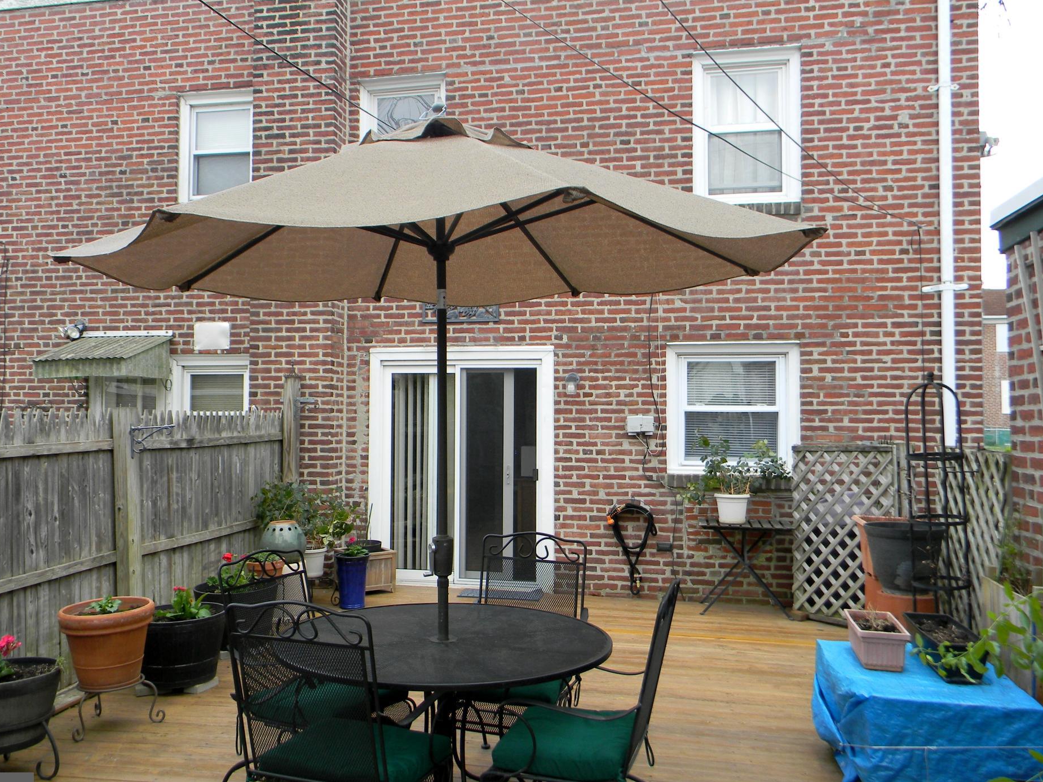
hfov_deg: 58.2
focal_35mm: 31
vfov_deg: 45.4
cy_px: 386
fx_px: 934
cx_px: 470
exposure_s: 1/172
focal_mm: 5
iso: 80
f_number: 3.5
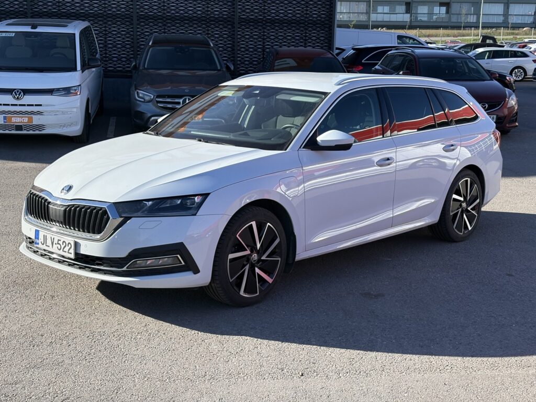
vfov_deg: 28.0
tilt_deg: -11.2
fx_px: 805
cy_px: 201
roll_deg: -1.3
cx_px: 268
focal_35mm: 52
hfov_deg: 36.8
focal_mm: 5.96
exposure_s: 1/2075
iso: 50
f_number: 1.6
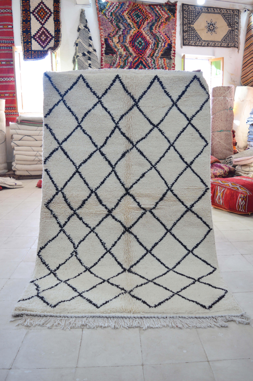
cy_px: 190
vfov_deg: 62.0
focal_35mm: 30
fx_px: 317
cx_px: 126
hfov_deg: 43.5
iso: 400
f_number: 4
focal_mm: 20
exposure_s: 1/60
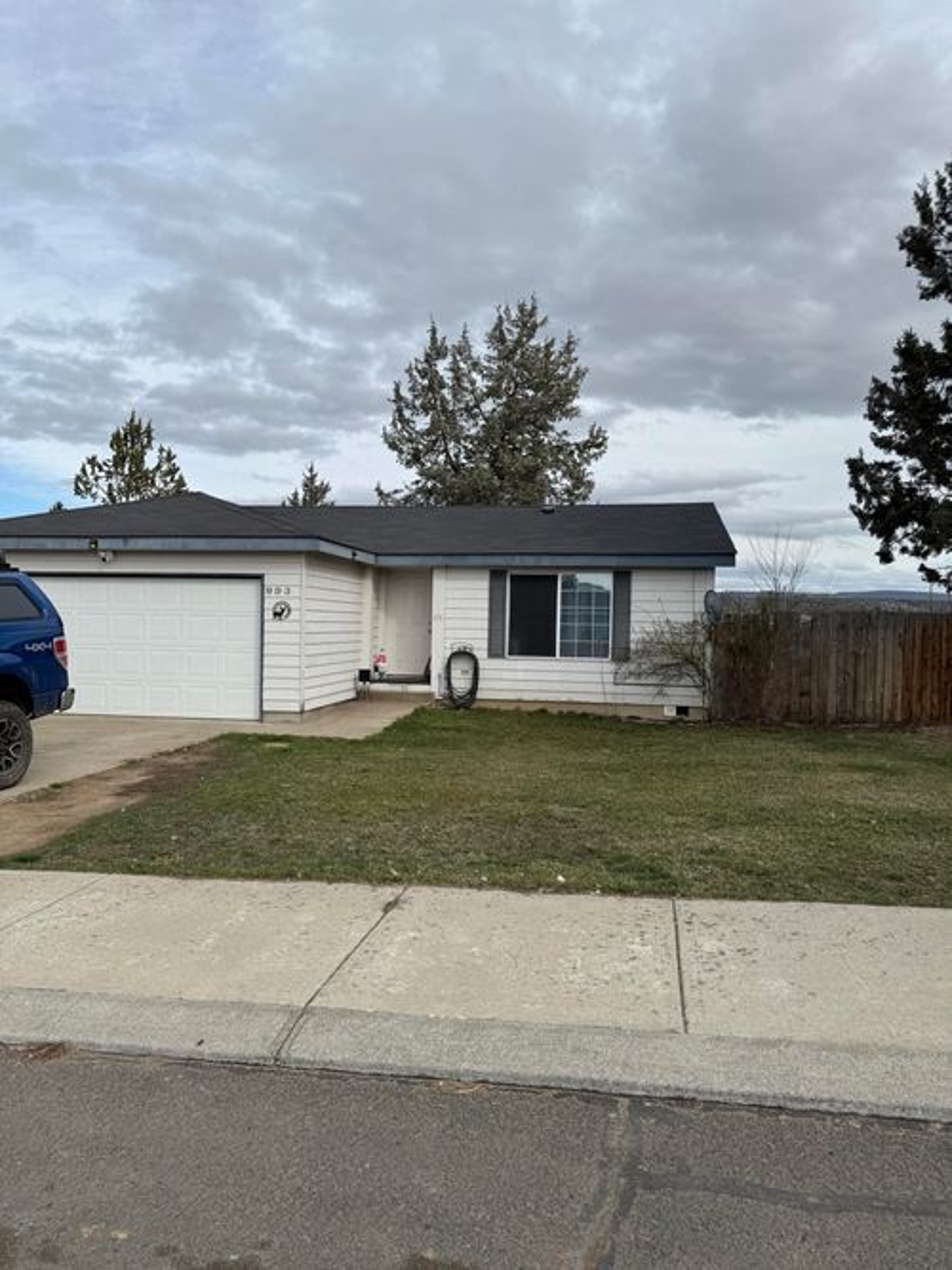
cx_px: 476
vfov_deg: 71.6
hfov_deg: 56.8
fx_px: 880
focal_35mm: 24
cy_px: 635
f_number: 1.78
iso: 80
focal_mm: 6.76
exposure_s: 1/4049
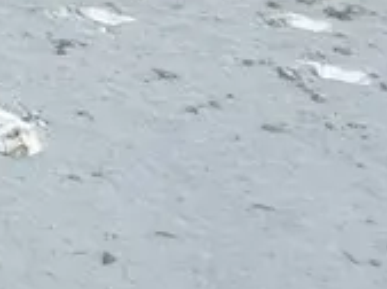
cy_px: -236
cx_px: -373
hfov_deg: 12.0
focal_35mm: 148
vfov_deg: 9.5
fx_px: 1651
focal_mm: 5.7
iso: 50
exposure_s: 1/11364
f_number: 1.5
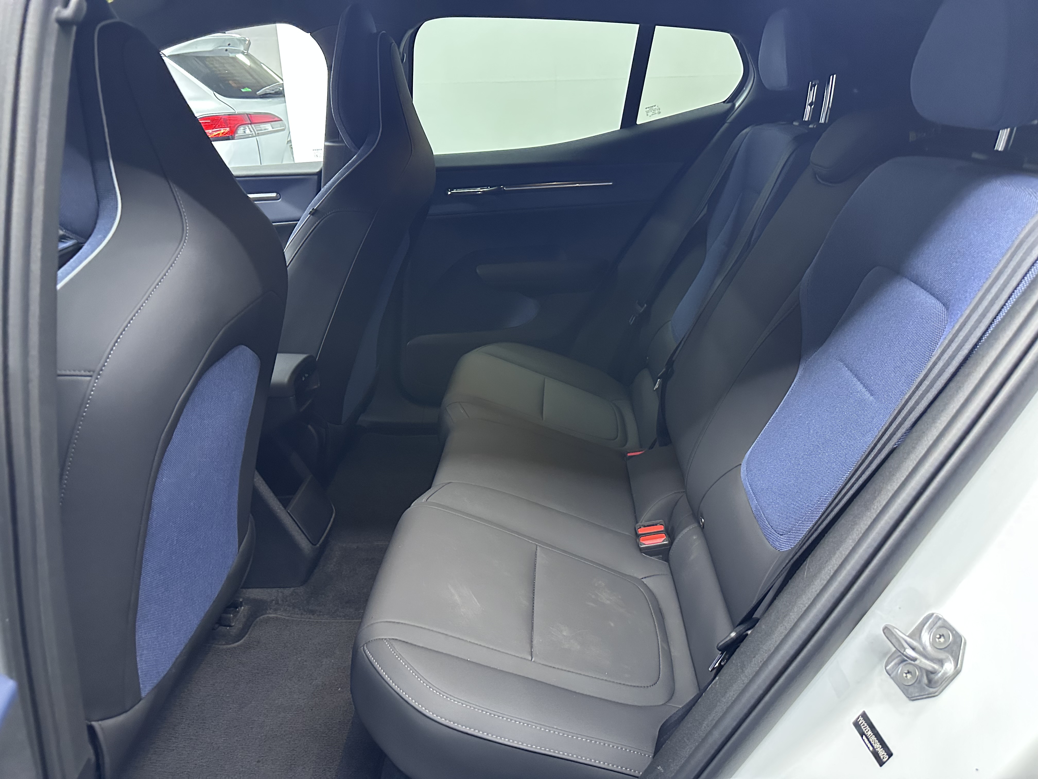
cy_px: 390
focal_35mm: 24
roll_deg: +2.5
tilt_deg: -21.2
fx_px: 720
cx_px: 519
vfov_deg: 56.8
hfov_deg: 71.6
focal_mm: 6.86
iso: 640
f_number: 1.78
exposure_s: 1/33
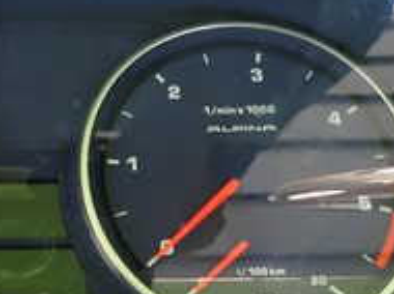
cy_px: 72
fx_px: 898
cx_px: 10
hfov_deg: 23.8
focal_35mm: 79
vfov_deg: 18.5
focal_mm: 4.5
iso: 100
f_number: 2
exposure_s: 1/80
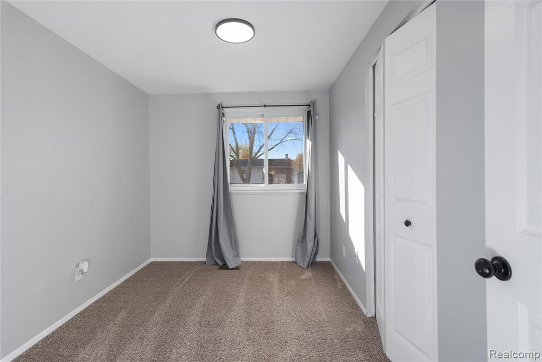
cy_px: 181
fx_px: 256
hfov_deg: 93.3
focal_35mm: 17
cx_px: 271
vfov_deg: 70.5
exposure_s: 1/160
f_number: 9
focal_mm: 17
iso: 320
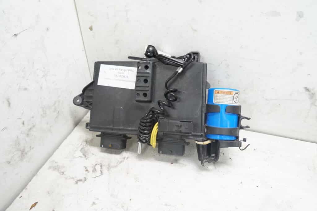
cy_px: 106
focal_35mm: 27
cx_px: 158
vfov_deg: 47.9
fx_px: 238
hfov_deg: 67.4
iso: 500
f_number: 4.5
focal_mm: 18
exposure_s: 1/60
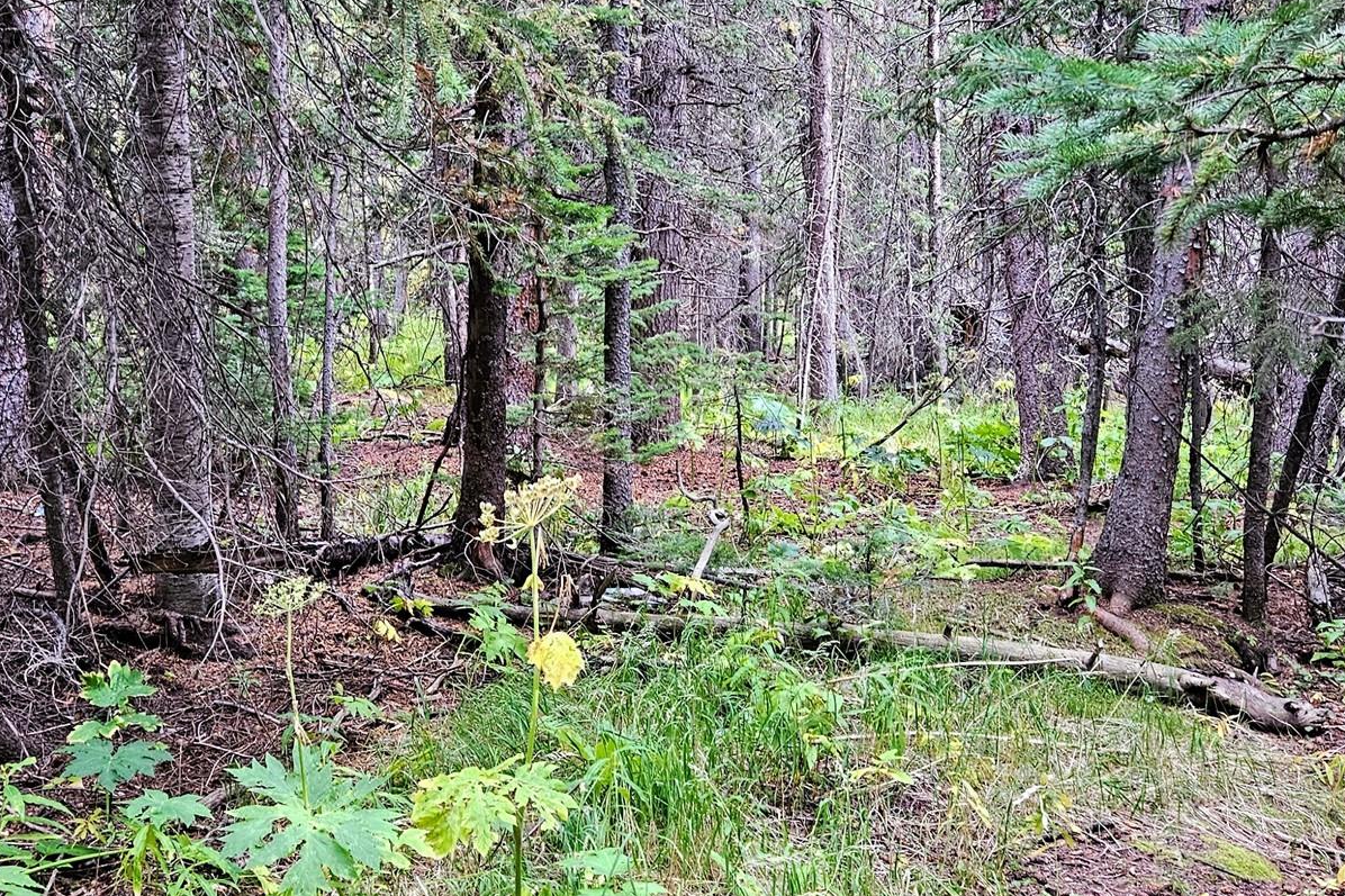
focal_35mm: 32
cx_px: 569
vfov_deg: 40.9
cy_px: 344
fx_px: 1195
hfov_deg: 58.4
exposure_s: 1/207
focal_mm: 5.4
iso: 250
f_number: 1.8
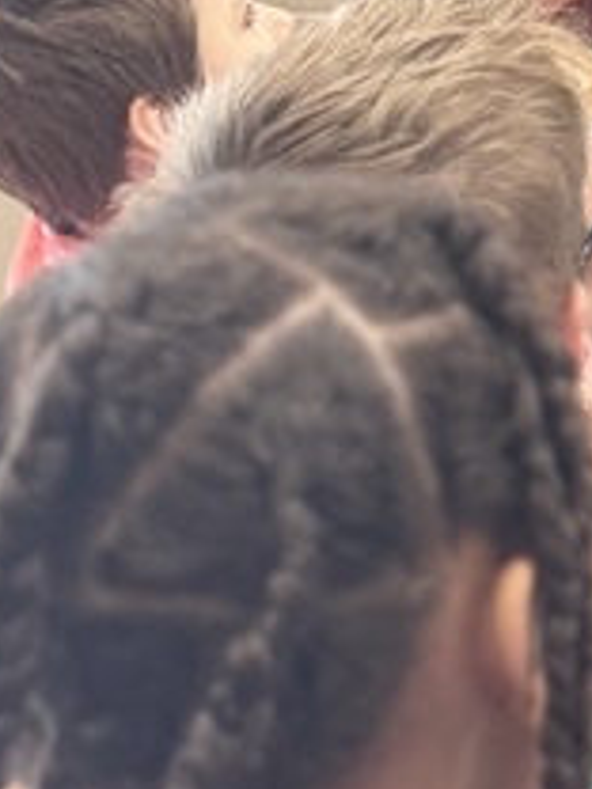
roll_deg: +0.6
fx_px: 5381
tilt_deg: -3.8
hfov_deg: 6.1
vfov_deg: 8.3
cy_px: -99
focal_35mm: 236
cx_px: 1309
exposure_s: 1/63
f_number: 1.78
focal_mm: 6.76
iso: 100
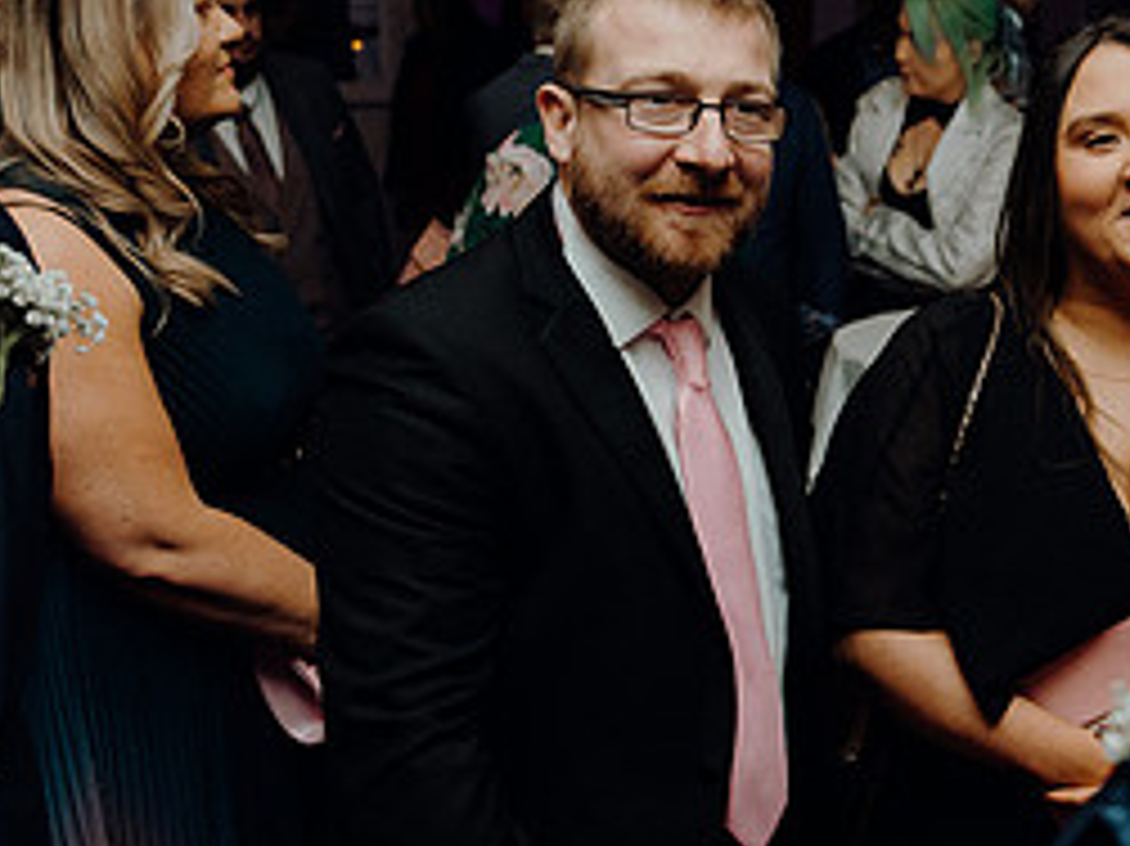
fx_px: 1958
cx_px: 882
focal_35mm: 60
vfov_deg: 24.4
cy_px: 466
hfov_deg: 31.5
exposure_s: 1/160
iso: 2500
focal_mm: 27
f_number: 3.5
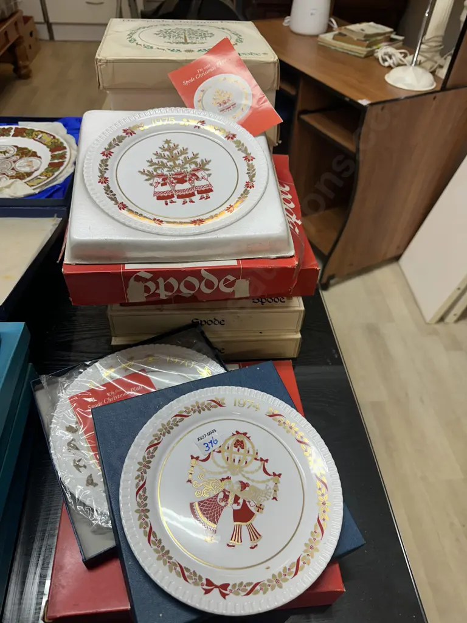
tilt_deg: -45.5
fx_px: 432
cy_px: 312
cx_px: 234
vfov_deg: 71.6
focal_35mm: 24
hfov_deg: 56.8
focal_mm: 6.86
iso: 80
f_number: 1.78
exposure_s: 1/100
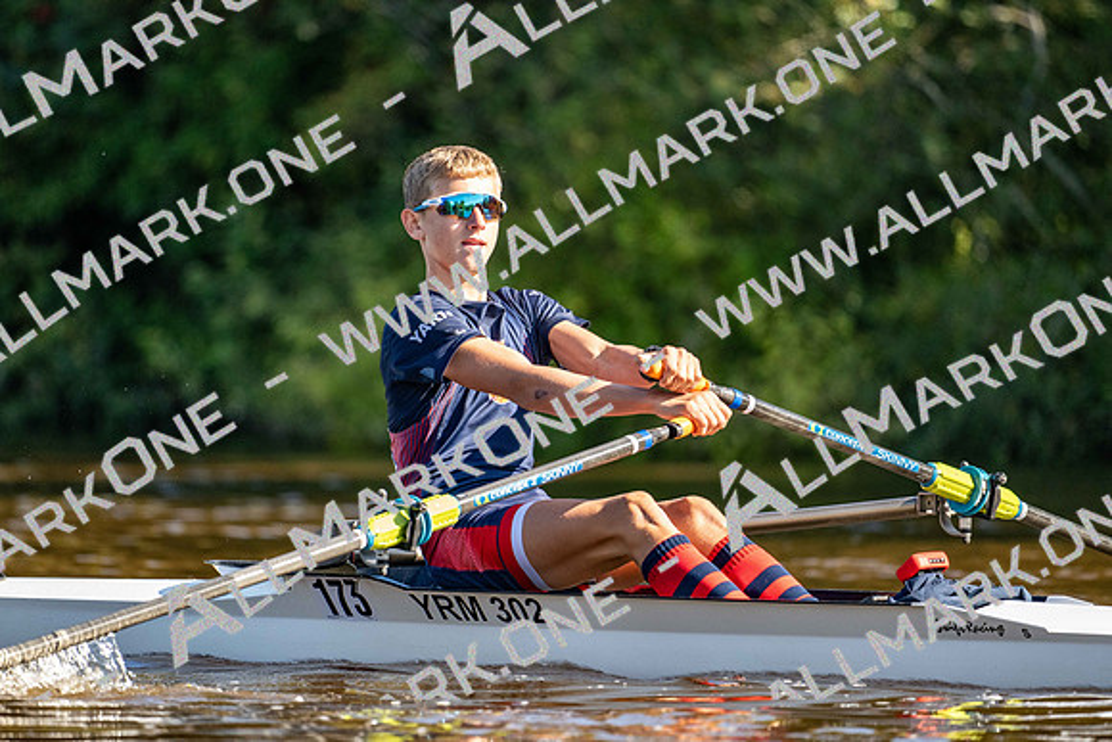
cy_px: 371
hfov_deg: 5.2
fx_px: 12358
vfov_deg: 3.4
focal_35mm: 400
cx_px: 556
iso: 1400
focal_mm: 400
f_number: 4.5
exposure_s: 1/3200
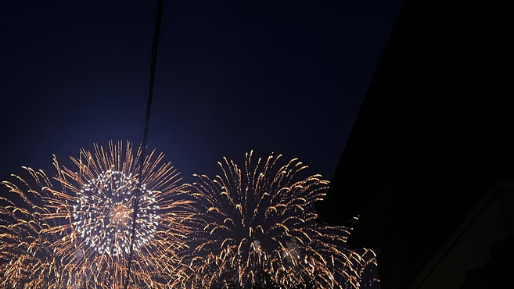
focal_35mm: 46
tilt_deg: +28.0
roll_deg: -0.5
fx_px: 627
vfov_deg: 24.6
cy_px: 298
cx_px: 129
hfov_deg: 43.2
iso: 1000
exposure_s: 1/29
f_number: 1.6
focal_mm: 5.1
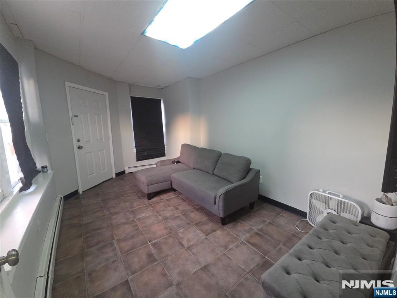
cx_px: 198
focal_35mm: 13
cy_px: 149
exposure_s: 1/60
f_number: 2.2
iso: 1000
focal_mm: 2.2
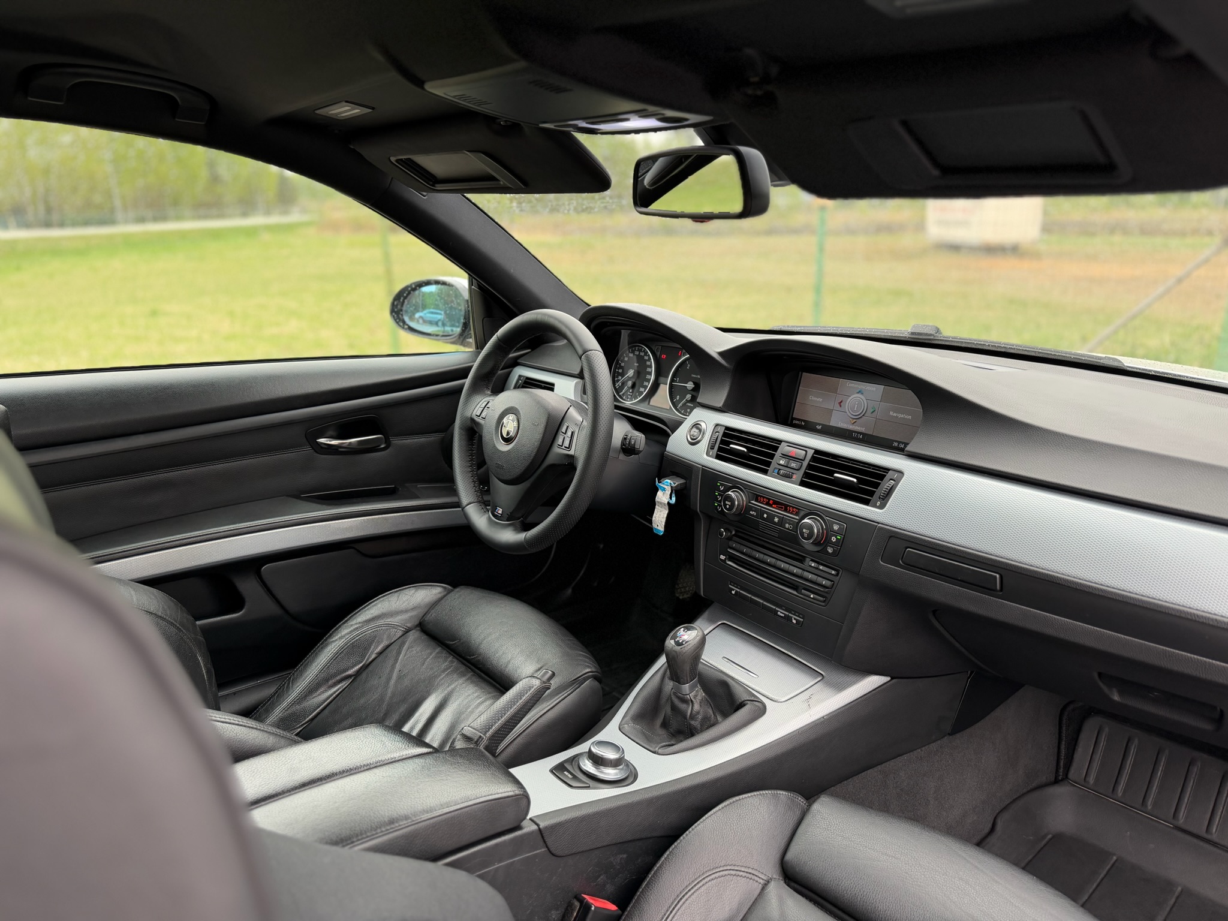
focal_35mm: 24
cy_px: 460
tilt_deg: -17.1
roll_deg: +1.1
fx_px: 851
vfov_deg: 56.8
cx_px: 614
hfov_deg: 71.6
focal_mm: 6.76
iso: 160
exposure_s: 1/121
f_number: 1.78
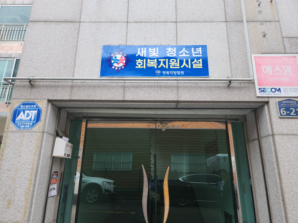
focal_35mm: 23
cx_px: 149
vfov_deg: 58.9
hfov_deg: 73.9
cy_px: 112
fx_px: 198
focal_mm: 5.4
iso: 64
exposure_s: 1/180
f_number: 1.8
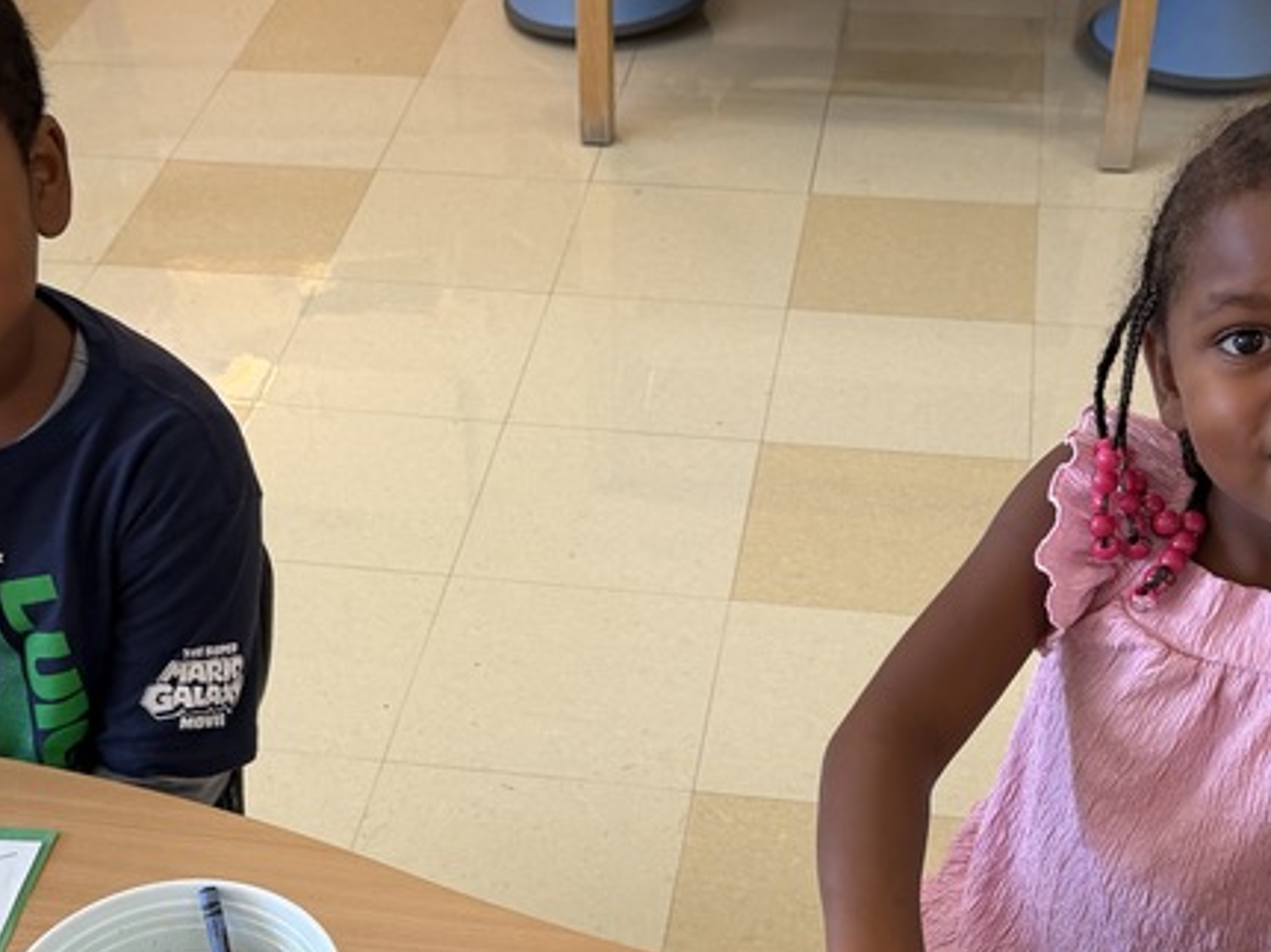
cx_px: 584
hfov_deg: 33.8
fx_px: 2092
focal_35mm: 57
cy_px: 752
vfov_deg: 25.2
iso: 200
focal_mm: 6.76
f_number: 1.78
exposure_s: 1/120
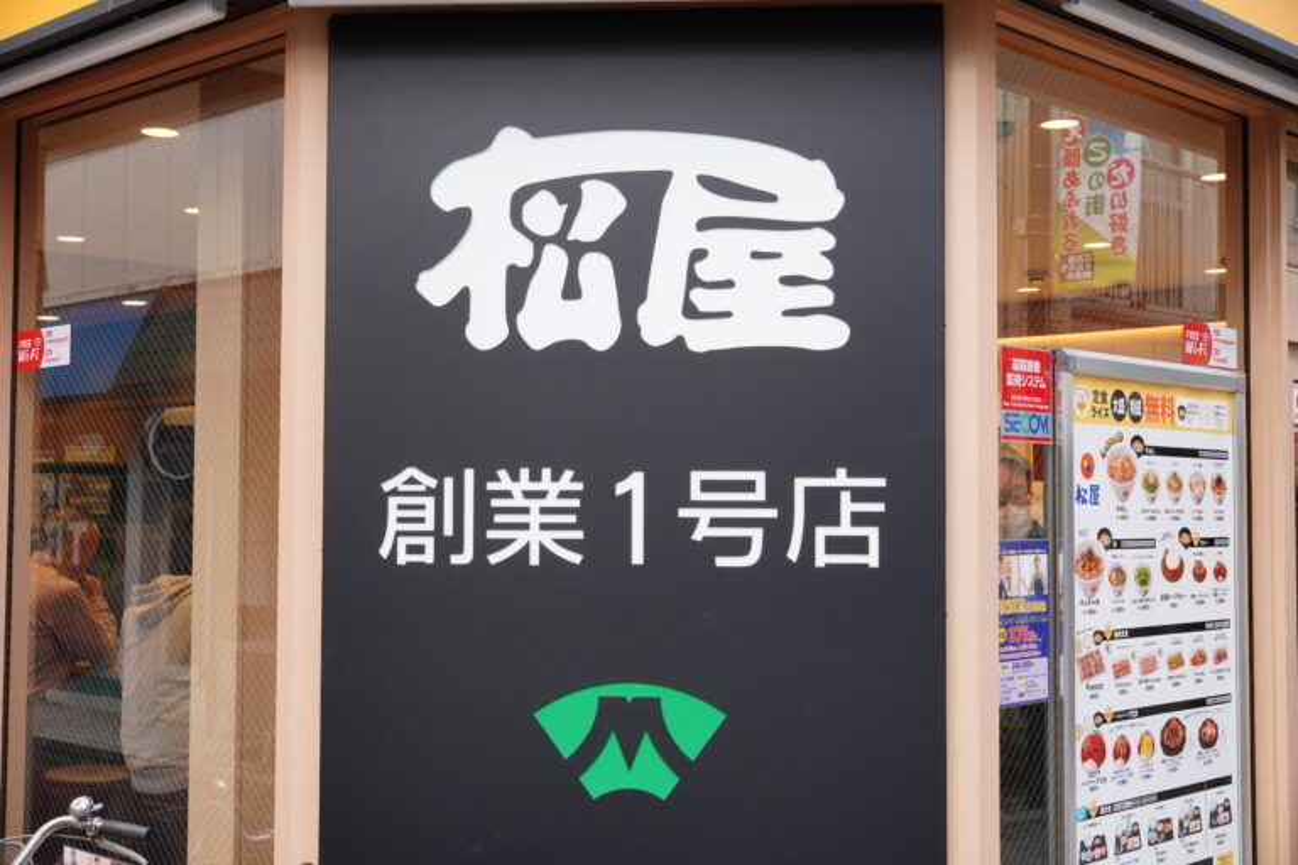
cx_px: 649
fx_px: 1601
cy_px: 432
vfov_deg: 30.3
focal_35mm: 44
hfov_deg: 44.1
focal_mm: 29.6
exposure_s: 1/100
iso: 200
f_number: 5.6
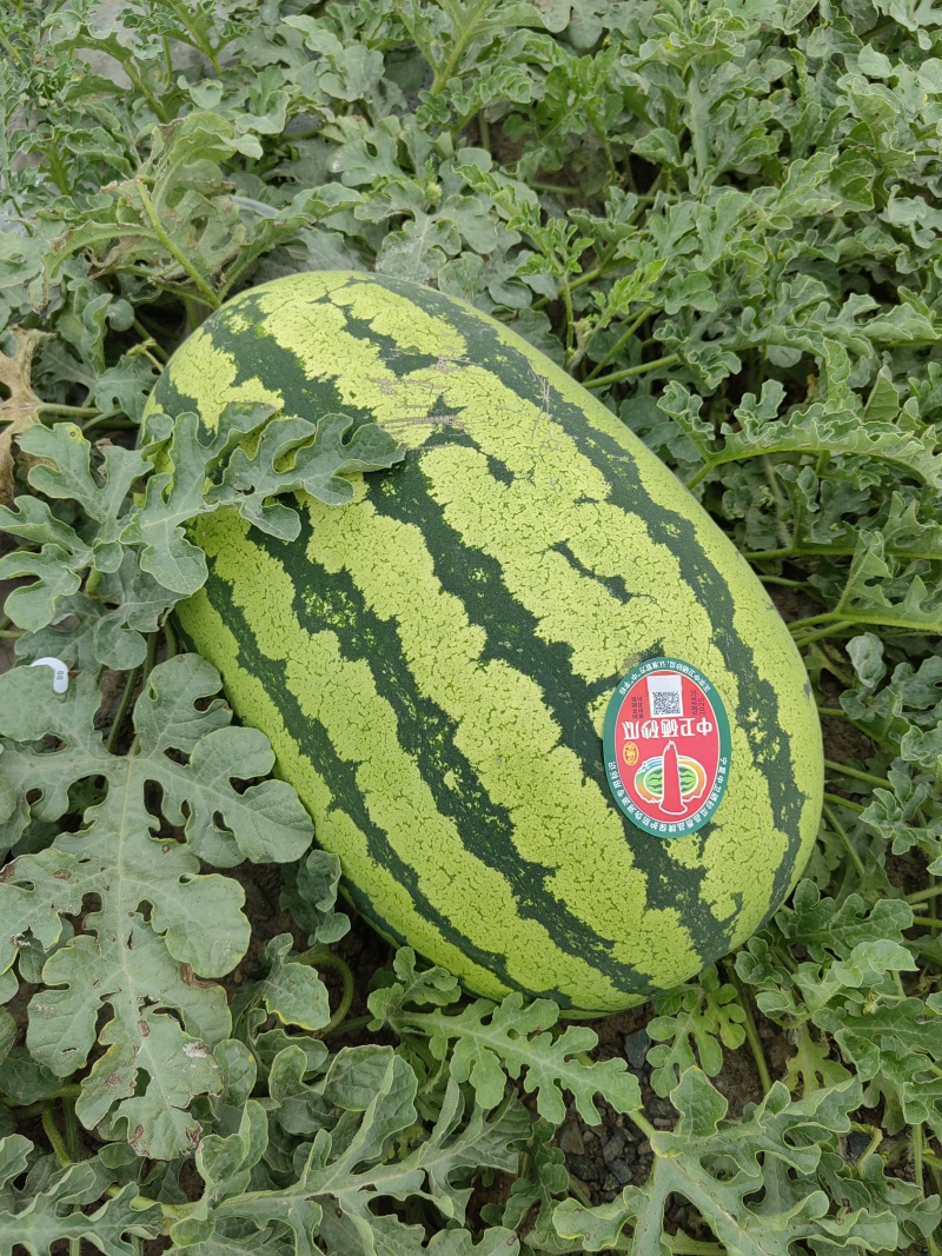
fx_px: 980
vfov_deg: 65.3
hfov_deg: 51.3
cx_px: 471
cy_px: 628
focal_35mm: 27
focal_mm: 5.52
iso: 50
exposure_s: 1/968
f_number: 1.9
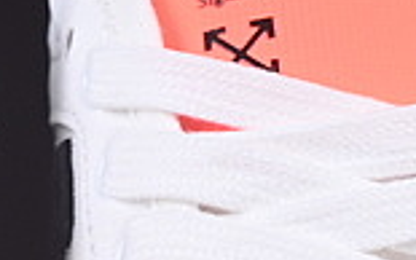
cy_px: 606
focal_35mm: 532
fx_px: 6034
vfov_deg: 2.5
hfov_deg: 3.9
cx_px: 19
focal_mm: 50
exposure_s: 1/100
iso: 160
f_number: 8
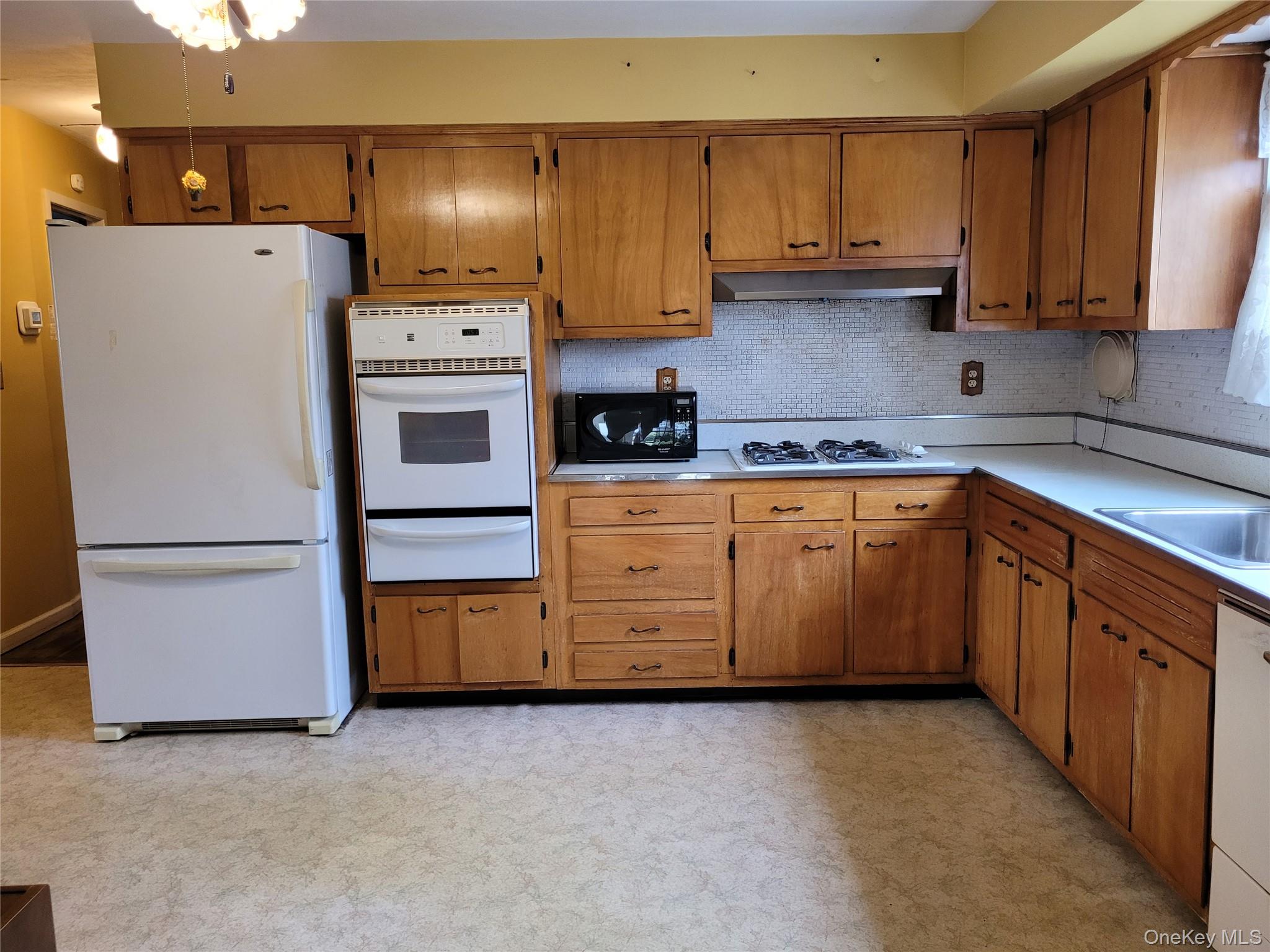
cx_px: 635
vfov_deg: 53.1
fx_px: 954
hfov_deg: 67.3
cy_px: 476
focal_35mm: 26
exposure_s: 1/120
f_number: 1.8
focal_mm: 5.4
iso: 250
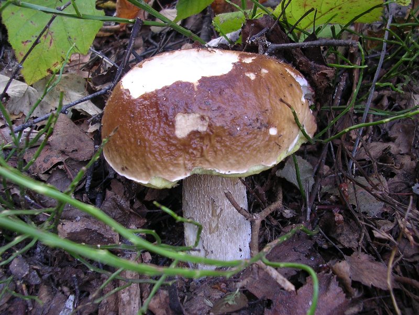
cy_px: 158
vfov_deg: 37.7
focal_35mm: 38
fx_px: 460
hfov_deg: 49.0
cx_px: 210
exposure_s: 1/17.7
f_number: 2.8
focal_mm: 5.8
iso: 100
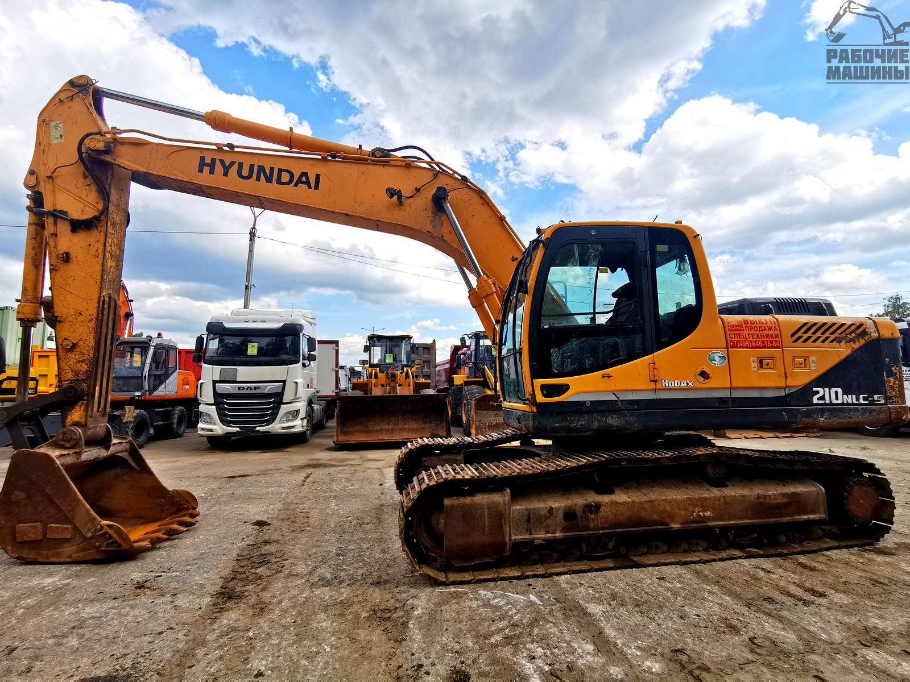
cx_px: 455
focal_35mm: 16
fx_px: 421
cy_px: 341
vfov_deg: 78.1
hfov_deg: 94.5
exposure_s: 1/630
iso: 50
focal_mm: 2.35
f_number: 2.2
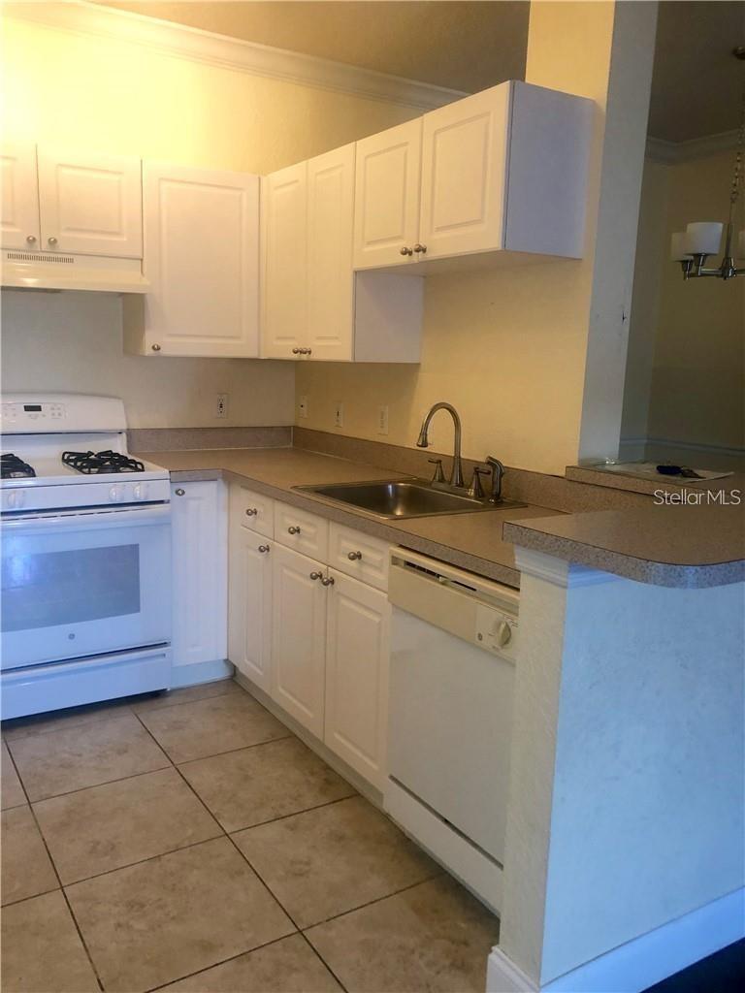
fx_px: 803
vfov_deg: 63.4
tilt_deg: -7.9
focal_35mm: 28
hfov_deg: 49.7
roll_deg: -1.5
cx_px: 372
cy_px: 496
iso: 50
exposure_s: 1/15
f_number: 1.8
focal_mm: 3.99
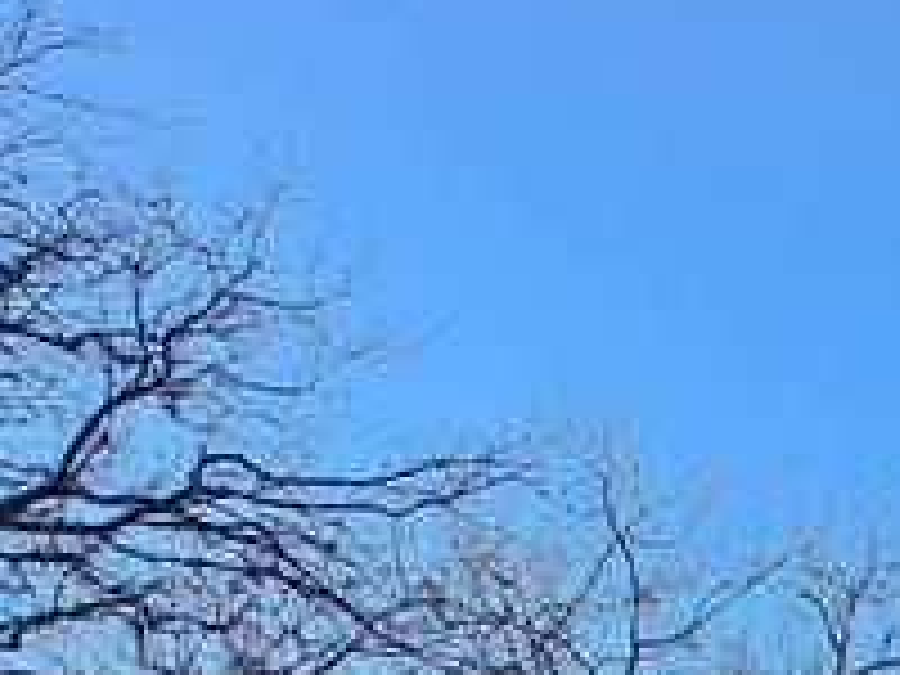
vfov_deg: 11.4
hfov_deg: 16.2
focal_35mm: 118
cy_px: 1318
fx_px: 3068
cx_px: 999
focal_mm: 6.4
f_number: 1.8
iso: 12
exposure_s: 1/343
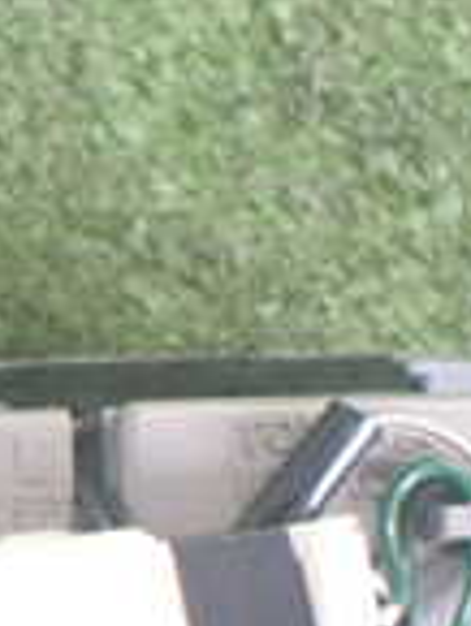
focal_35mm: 124
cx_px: -523
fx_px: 2246
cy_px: 540
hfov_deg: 10.8
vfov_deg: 15.7
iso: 800
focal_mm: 5.4
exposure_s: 1/60
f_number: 2.3
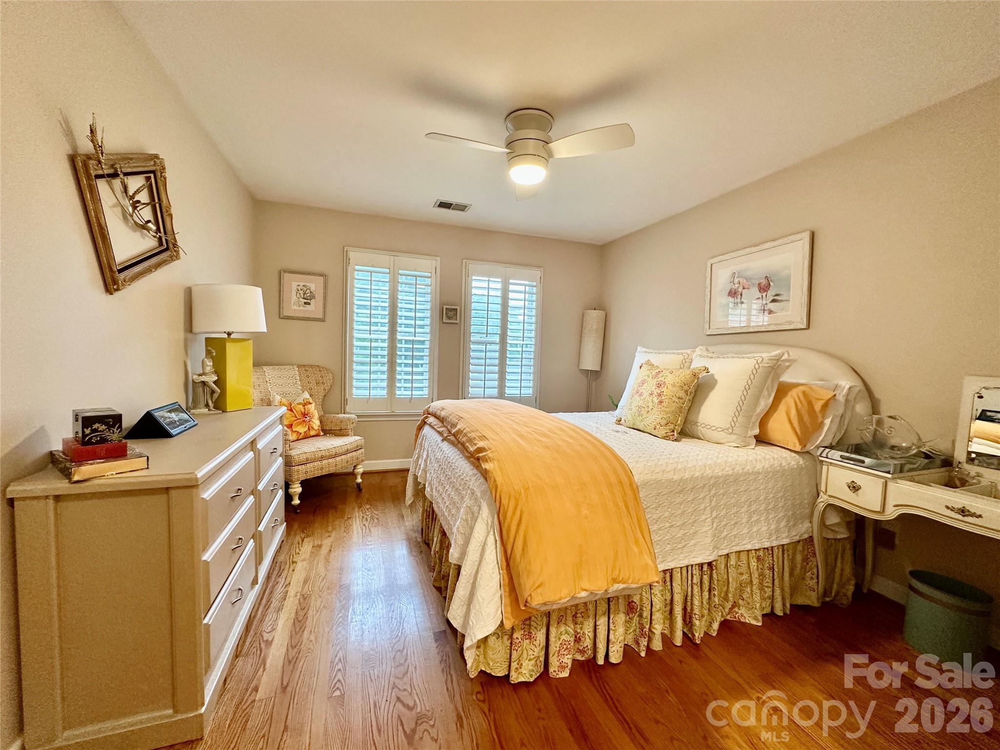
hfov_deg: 102.1
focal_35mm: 14
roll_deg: -2.3
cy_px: 375
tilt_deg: -3.0
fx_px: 404
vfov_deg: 85.7
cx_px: 500
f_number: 2.2
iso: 250
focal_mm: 2.22
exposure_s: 1/120
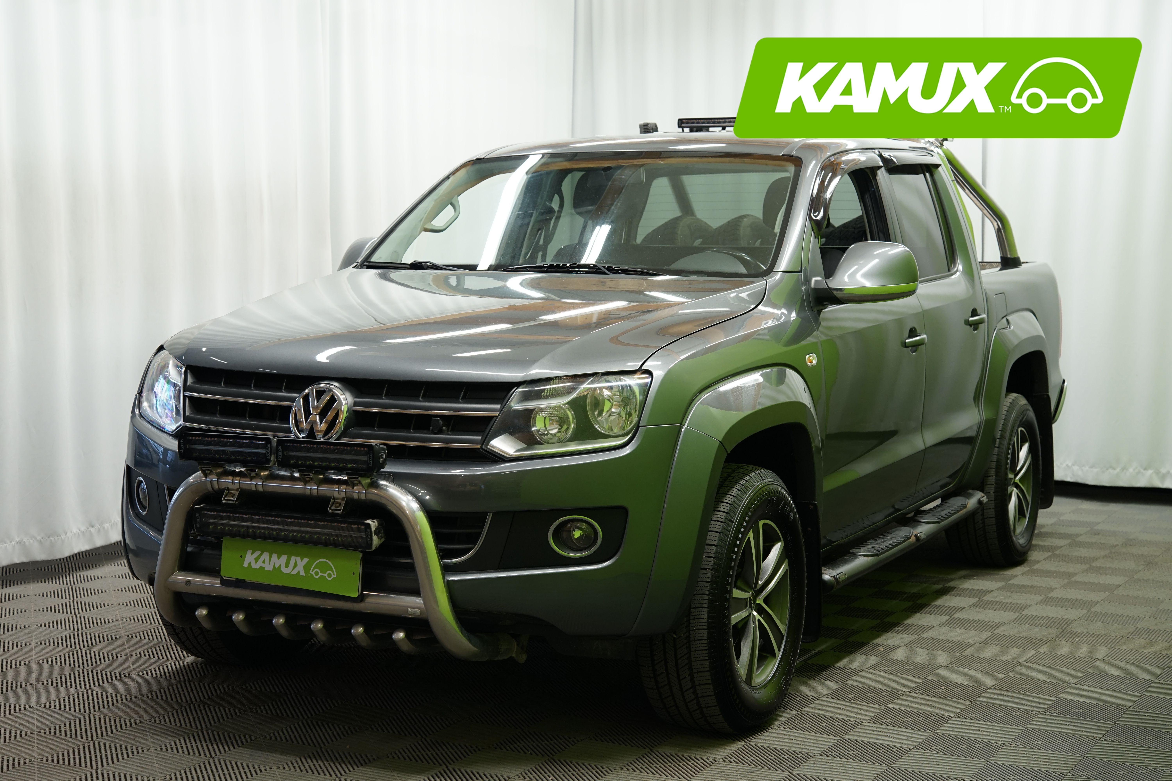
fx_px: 1790
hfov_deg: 36.2
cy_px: 390
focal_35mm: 55
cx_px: 586
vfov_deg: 24.6
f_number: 5.6
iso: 500
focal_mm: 55
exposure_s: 1/15
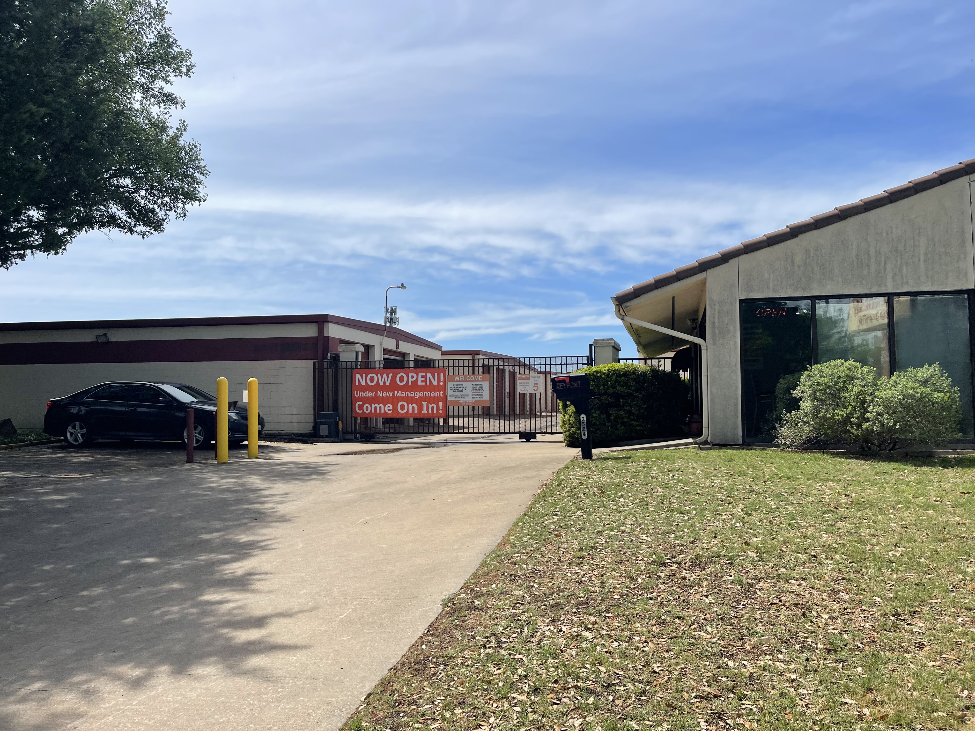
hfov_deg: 69.4
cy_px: 366
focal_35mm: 25
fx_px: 704
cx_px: 488
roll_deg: -0.1
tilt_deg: +4.0
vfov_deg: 54.9
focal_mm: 5.1
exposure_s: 1/5376
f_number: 1.6
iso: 32
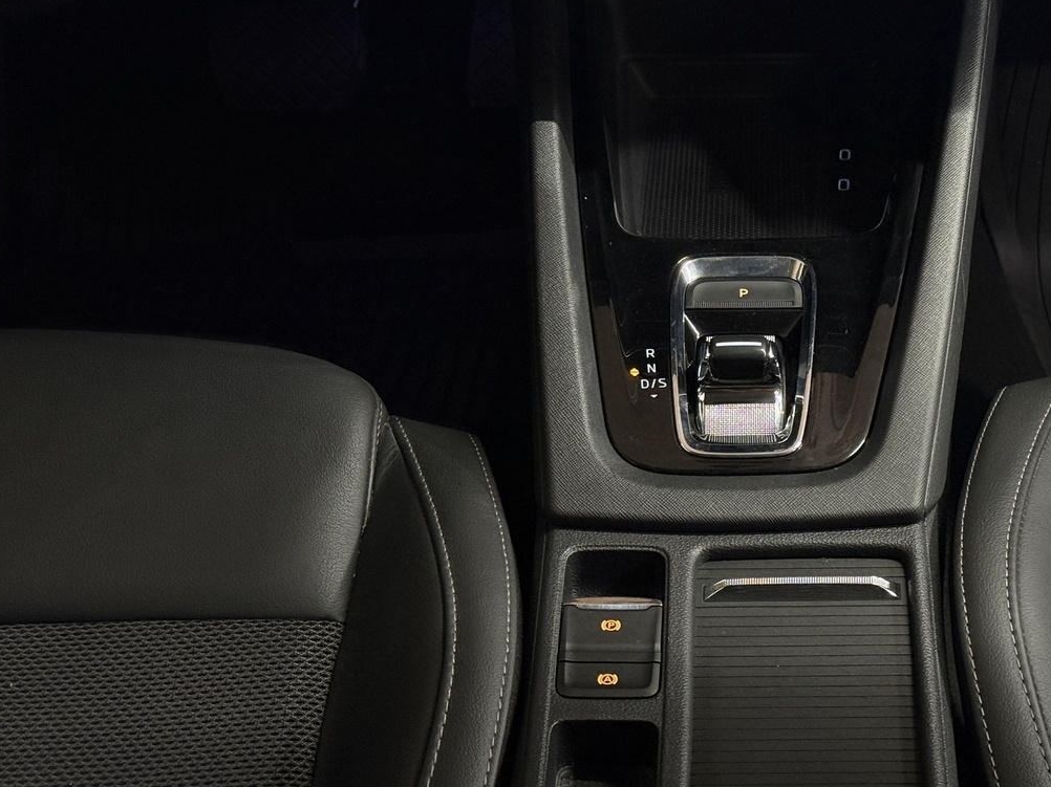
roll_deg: +0.7
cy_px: 389
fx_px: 2094
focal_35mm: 69
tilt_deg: -38.6
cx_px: 746
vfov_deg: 21.3
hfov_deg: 27.9
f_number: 1.78
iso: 250
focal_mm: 6.76
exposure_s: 1/48
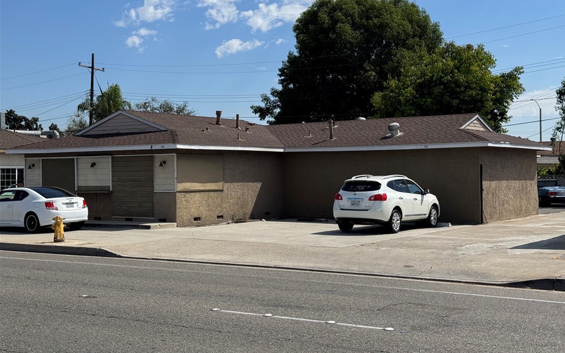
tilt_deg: +0.4
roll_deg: +0.3
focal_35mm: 51
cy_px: 166
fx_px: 785
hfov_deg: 39.6
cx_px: 282
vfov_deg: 25.3
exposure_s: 1/5848
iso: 64
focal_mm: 6.76
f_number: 1.78
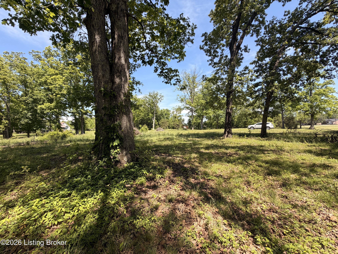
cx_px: 169
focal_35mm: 14
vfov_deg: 85.7
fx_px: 137
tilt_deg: +0.0
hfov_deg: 102.1
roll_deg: +1.8
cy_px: 127
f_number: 2.2
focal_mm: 2.22
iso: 40
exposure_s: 1/502
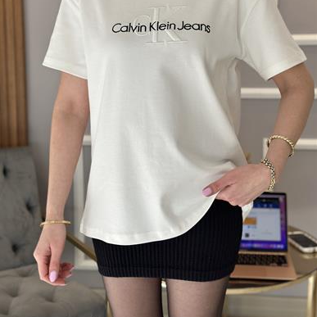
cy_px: 116
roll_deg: -1.3
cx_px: 159
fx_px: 591
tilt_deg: -7.1
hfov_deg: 30.0
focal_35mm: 57
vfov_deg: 29.9
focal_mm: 6.86
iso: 80
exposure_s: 1/390
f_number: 1.78
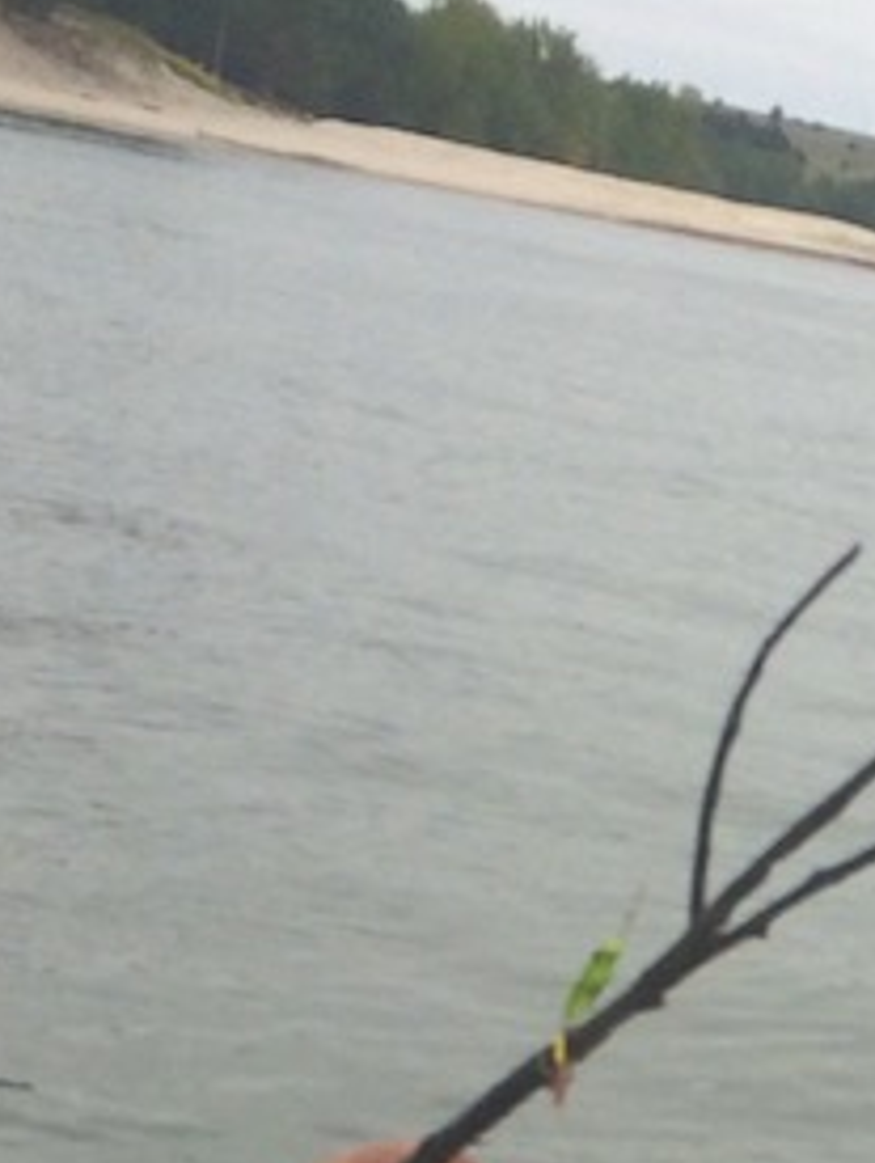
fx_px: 3632
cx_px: 1268
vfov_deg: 17.2
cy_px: 1480
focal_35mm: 108
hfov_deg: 13.1
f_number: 2.2
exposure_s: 1/2160
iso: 32
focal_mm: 4.15
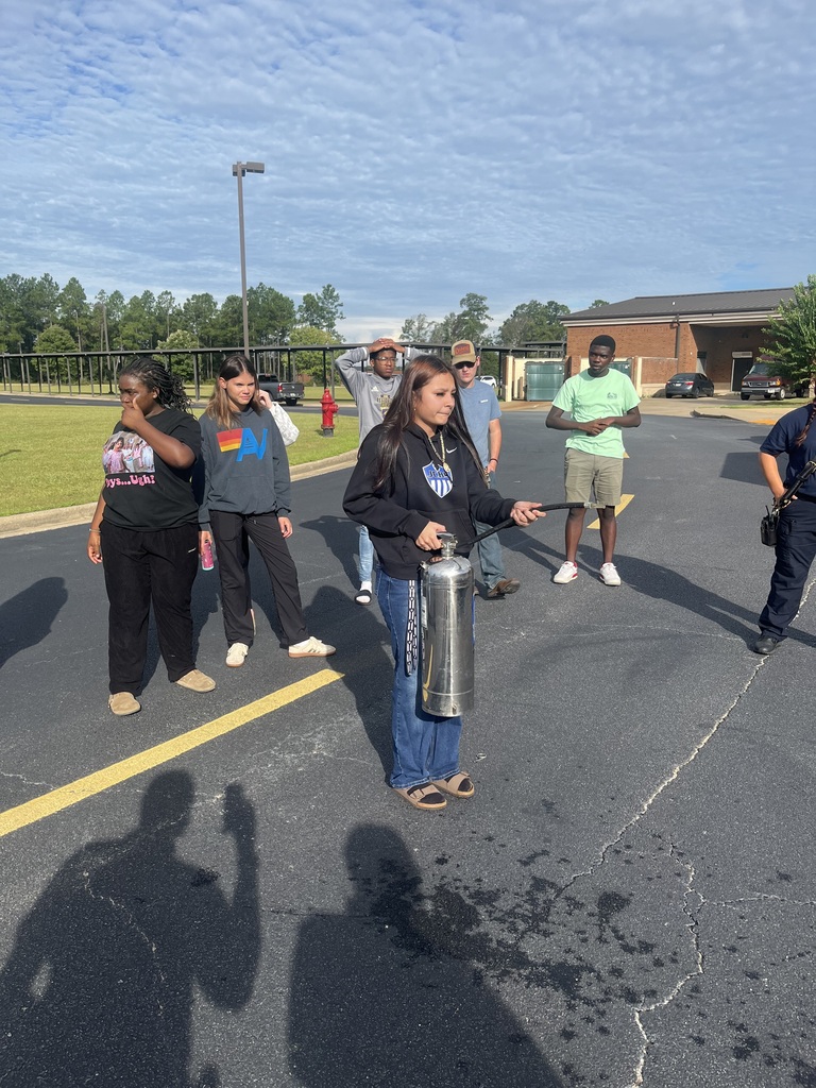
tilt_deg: -10.9
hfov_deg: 53.1
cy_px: 544
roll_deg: -0.1
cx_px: 408
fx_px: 817
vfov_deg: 67.3
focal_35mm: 26
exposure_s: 1/2825
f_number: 1.6
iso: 50
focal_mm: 5.1
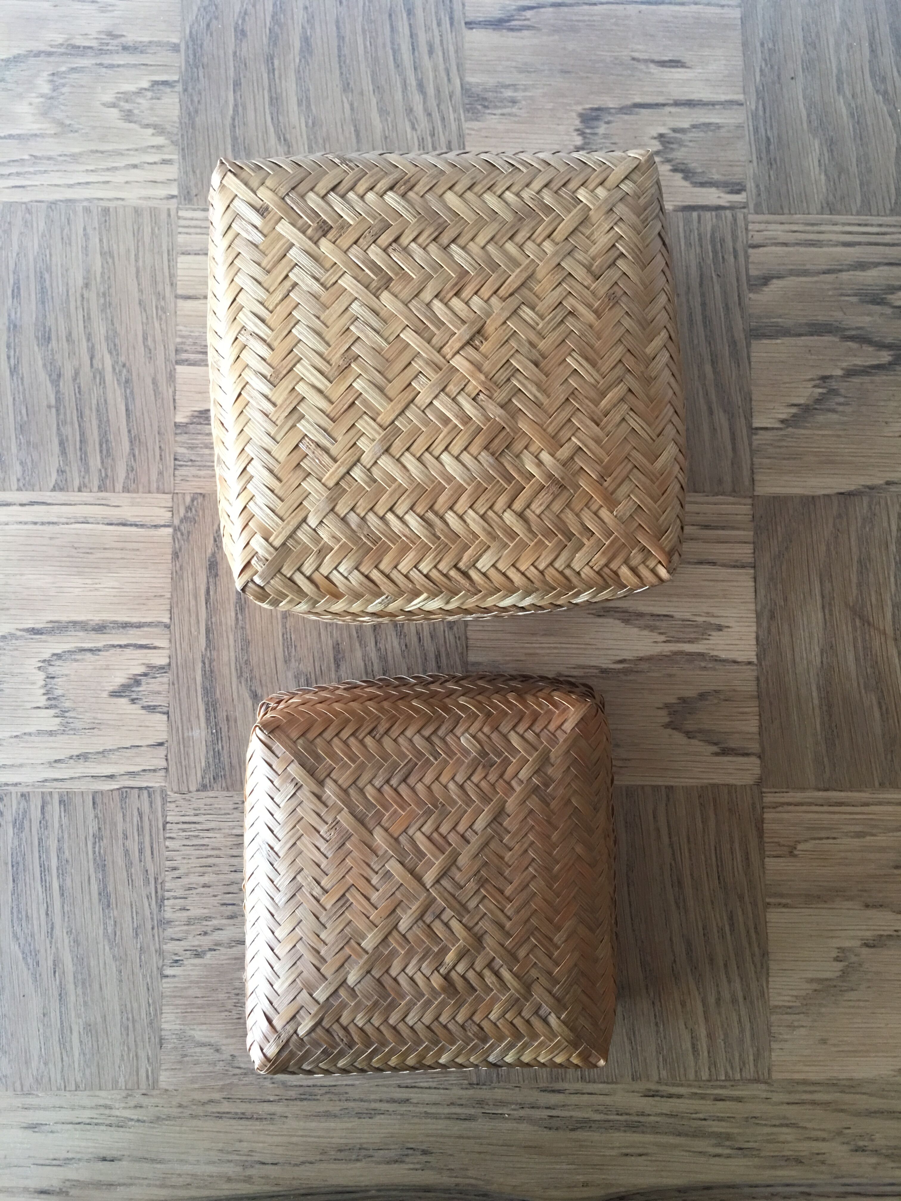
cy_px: 600
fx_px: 1006
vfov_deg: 61.7
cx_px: 450
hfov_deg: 48.2
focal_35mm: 29
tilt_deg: -84.9
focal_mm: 4.15
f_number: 2.2
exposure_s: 1/17
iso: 80
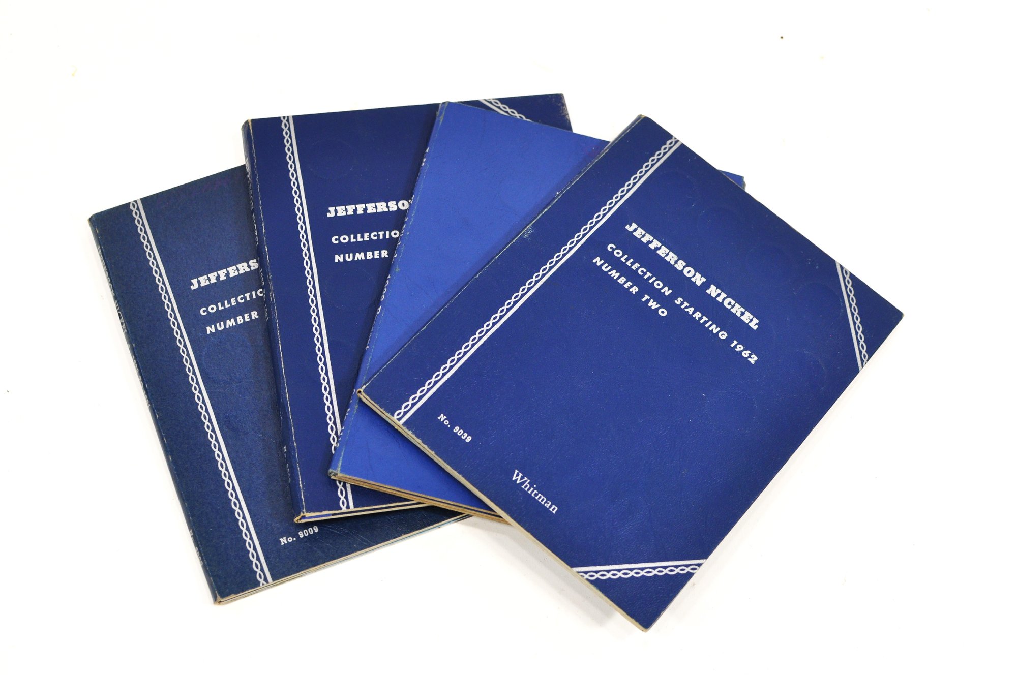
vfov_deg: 25.7
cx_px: 508
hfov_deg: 37.9
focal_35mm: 52
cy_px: 338
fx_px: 1481
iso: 400
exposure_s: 1/125
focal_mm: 35
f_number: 5.6
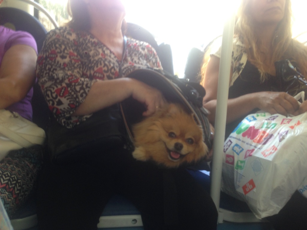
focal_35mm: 33
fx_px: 293
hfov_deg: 55.4
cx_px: 154
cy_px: 115
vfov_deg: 42.9
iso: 50
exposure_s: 1/24
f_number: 2.4
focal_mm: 4.12
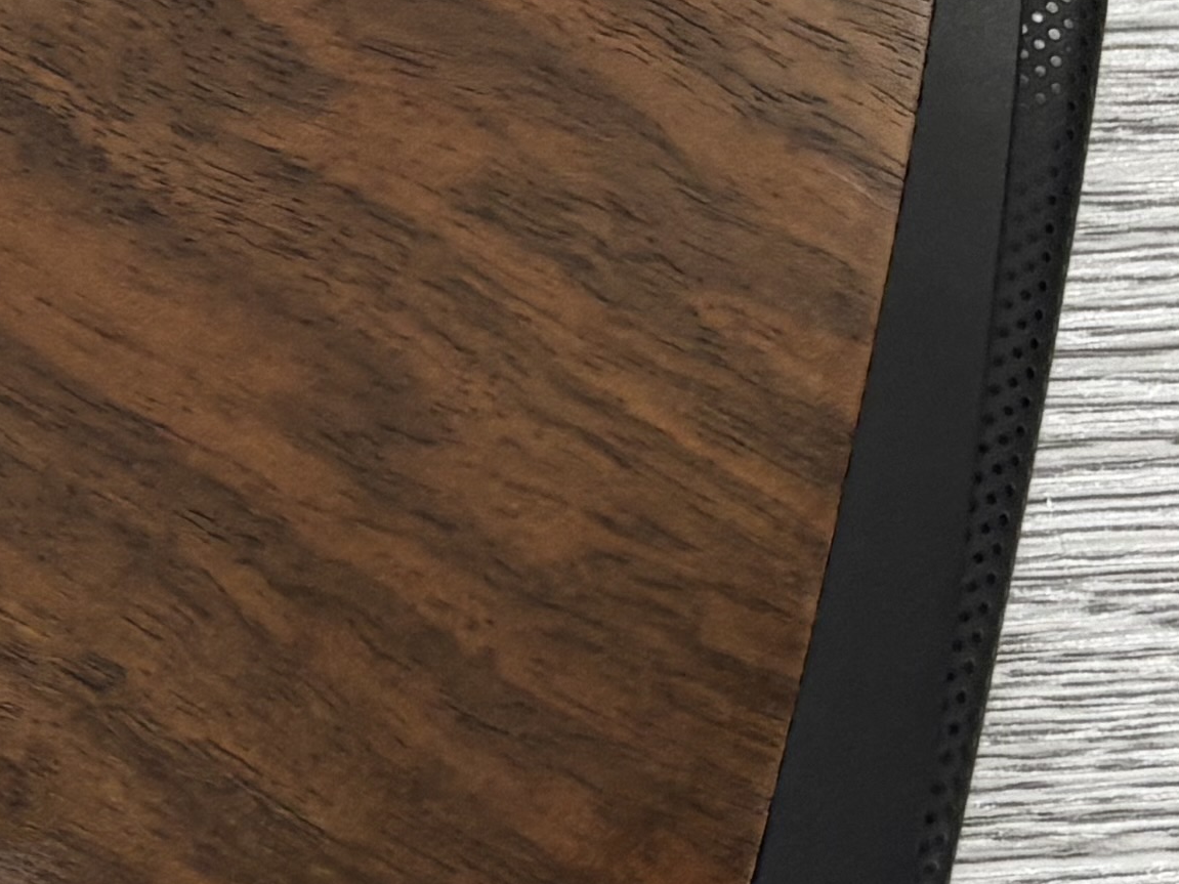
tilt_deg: -75.6
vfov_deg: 11.4
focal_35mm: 129
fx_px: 4393
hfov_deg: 13.2
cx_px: -1175
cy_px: 66
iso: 125
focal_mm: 5.96
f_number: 1.6
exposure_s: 1/50
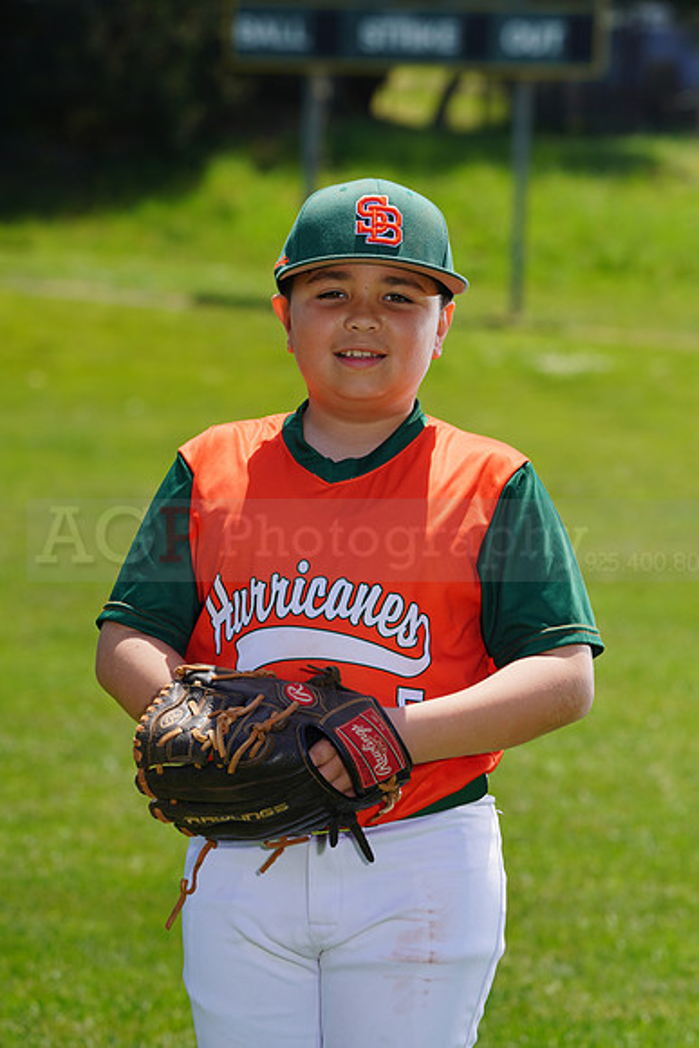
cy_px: 524
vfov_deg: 10.5
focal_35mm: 196
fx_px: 5705
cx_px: 350
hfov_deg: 7.0
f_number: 9
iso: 100
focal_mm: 196
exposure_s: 1/250
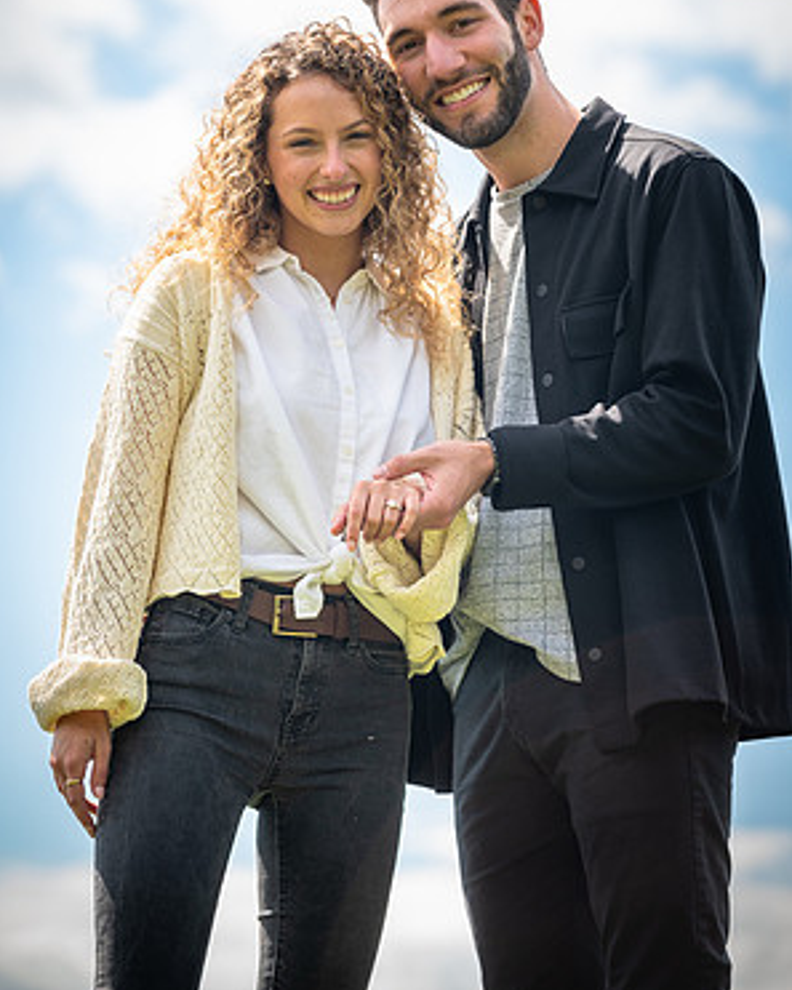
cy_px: 414
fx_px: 5330
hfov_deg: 8.5
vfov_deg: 10.6
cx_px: 396
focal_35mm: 182
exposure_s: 1/320
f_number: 5
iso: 100
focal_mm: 160
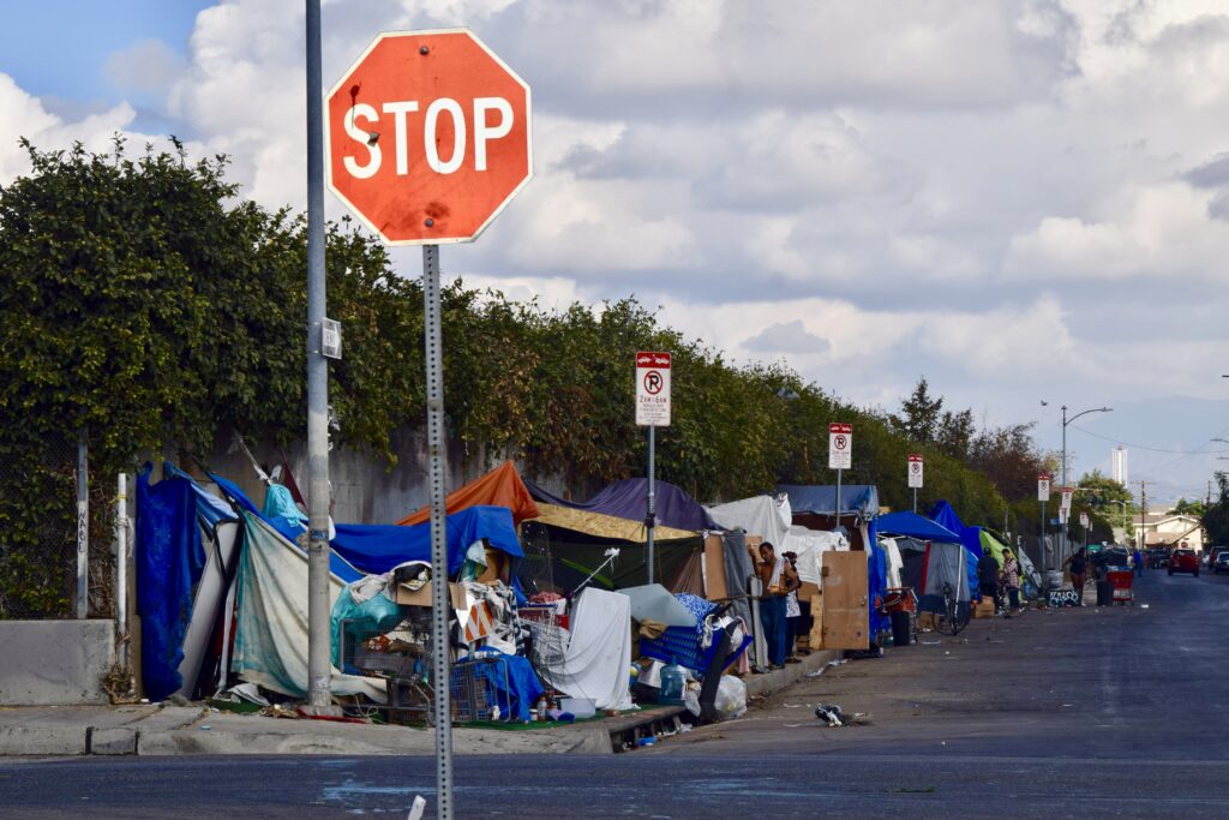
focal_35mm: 138
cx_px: 614
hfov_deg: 14.9
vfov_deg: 9.9
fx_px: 4712
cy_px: 410
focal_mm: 92
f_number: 9
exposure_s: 1/200
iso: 100
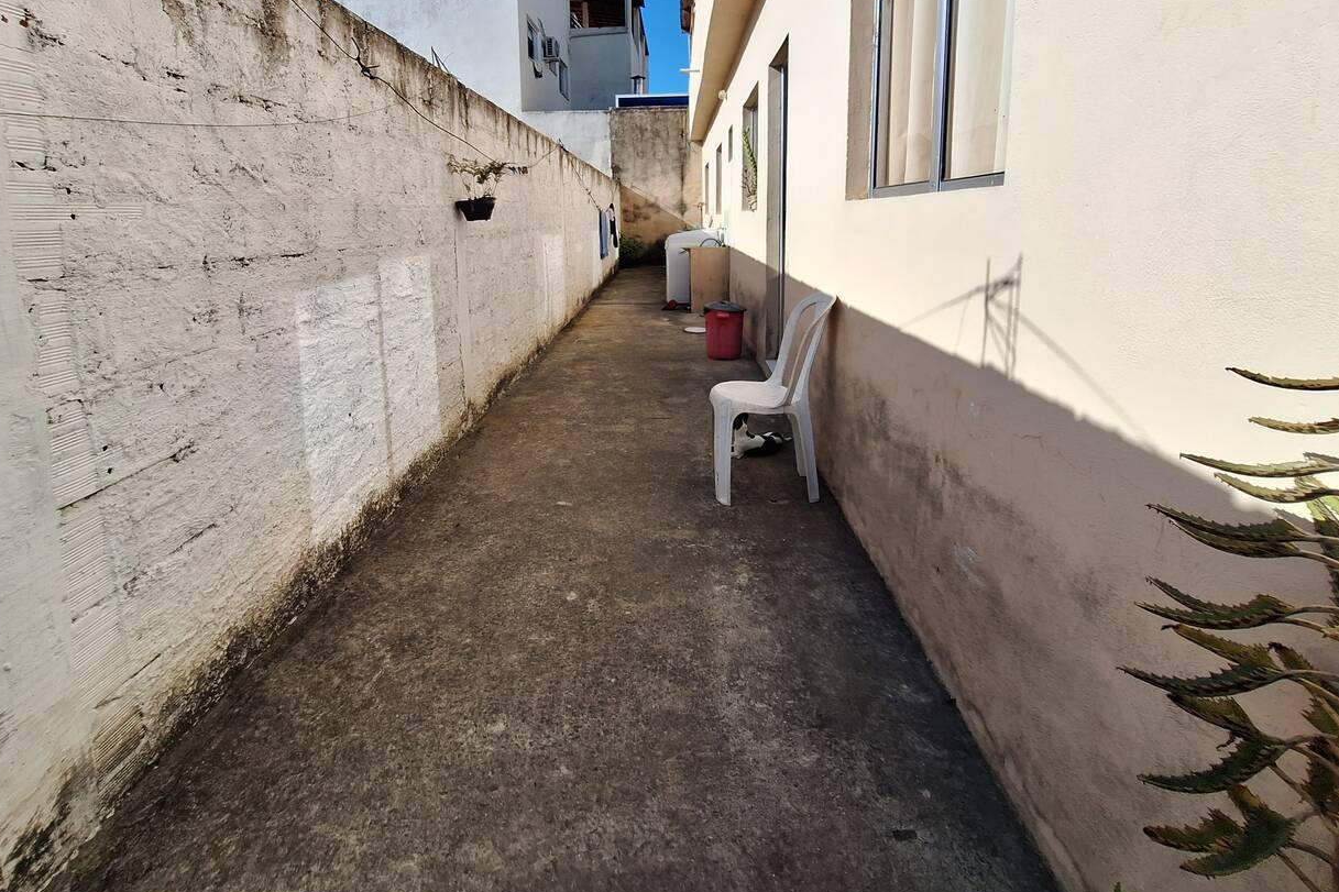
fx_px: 595
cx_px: 651
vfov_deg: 71.8
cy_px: 305
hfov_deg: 96.7
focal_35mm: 16
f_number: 2.2
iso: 40
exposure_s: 1/1821
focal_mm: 1.74
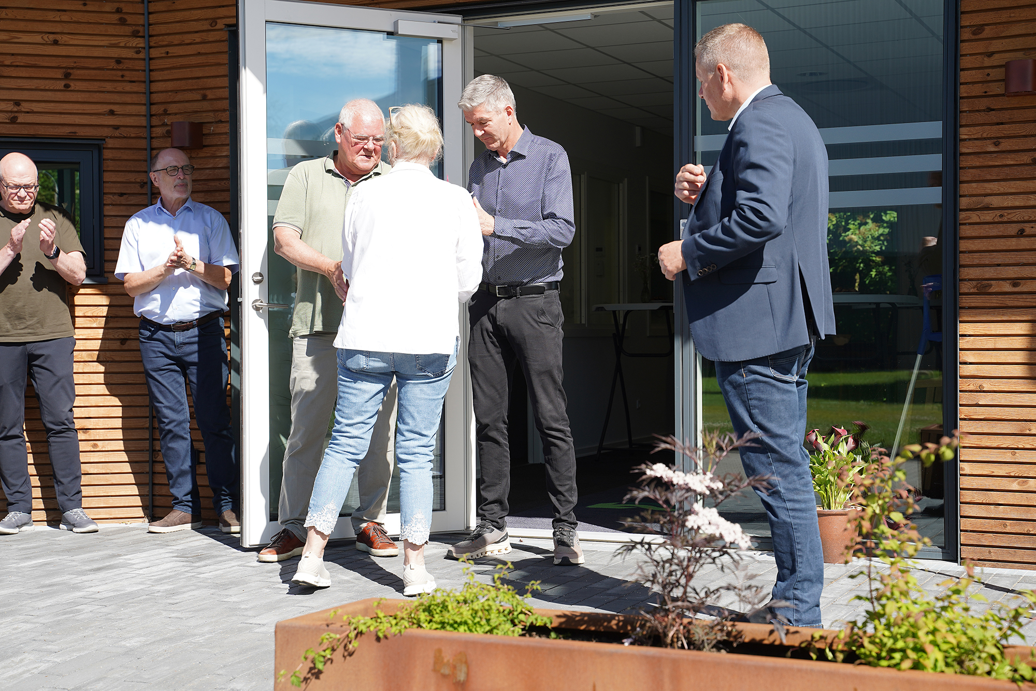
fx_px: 1583
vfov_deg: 24.6
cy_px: 346
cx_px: 518
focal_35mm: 55
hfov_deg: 36.2
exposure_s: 1/320
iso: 100
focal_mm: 55
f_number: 5.6
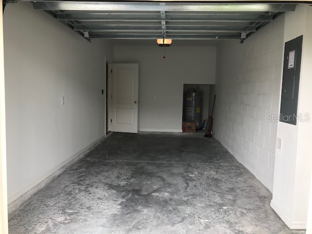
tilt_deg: -6.2
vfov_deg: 49.7
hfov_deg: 63.4
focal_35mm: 28
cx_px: 156
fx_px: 252
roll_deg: -0.7
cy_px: 117
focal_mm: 3.99
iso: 20
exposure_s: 1/287
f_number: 1.8
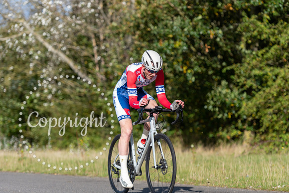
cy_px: 96
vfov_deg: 10.2
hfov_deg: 15.2
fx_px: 1084
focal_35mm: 135
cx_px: 144
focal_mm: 135
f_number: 2.8
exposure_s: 1/2500
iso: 160
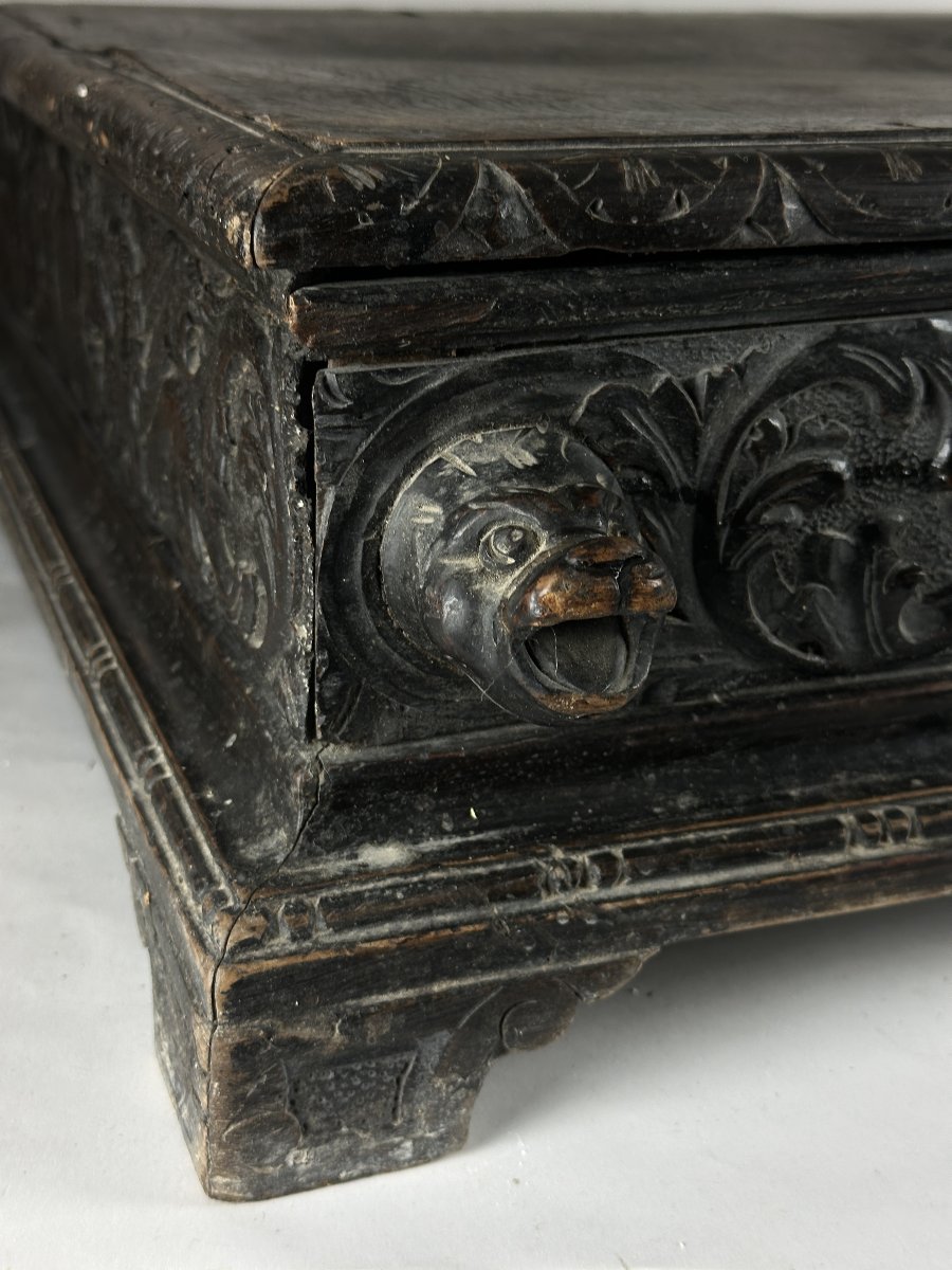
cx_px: 476
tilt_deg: -22.0
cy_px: 635
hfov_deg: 30.3
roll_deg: -1.8
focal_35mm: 48
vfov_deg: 39.7
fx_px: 1760
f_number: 1.78
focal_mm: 6.86
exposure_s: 1/50
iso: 100
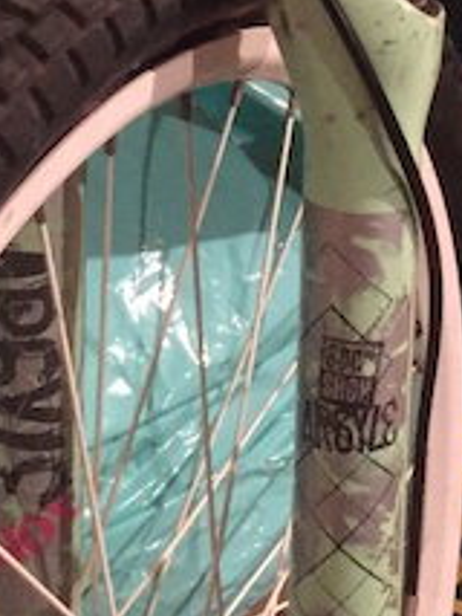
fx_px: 1938
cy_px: -75
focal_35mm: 109
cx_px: 243
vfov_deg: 17.4
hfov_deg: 13.6
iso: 400
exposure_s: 1/15
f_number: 2.2
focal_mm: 4.15
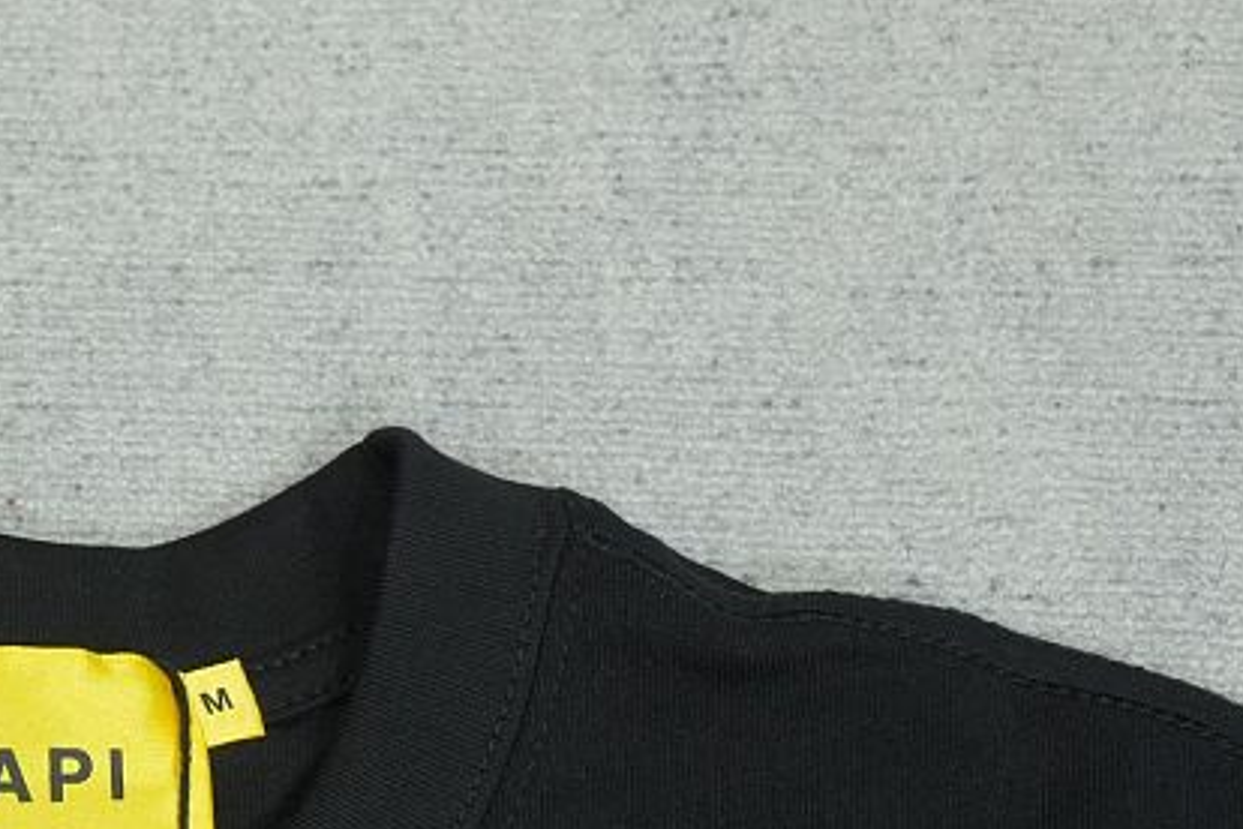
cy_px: 725
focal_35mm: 145
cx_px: 75
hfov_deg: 14.0
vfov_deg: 9.4
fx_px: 5006
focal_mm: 50
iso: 1000
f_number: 8
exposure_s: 1/160
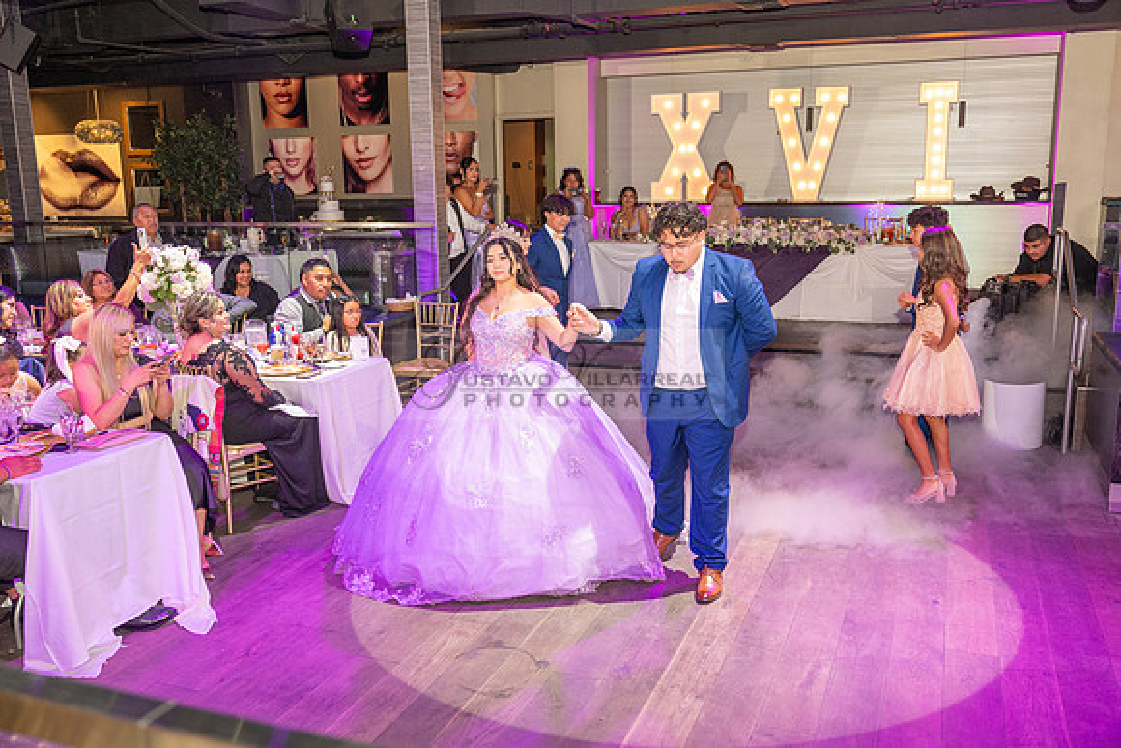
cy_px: 374
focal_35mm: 32
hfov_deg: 58.0
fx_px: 1012
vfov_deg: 40.6
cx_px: 560
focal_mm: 32.5
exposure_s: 1/125
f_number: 3.5
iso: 1000
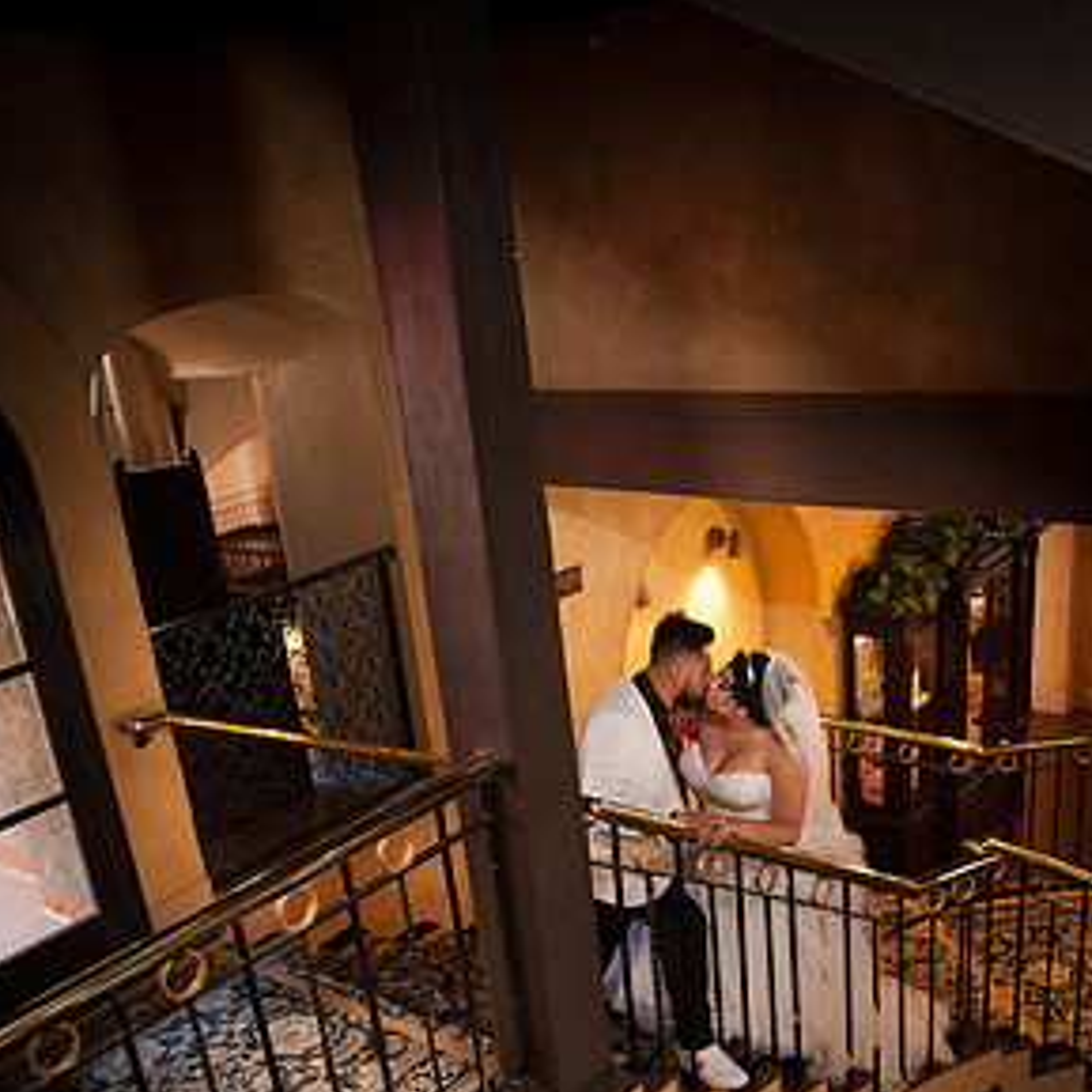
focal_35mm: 37
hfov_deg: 44.9
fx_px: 1321
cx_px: 550
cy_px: 812
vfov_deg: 43.6
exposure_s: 1/80
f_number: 4.5
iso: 4000
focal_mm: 28
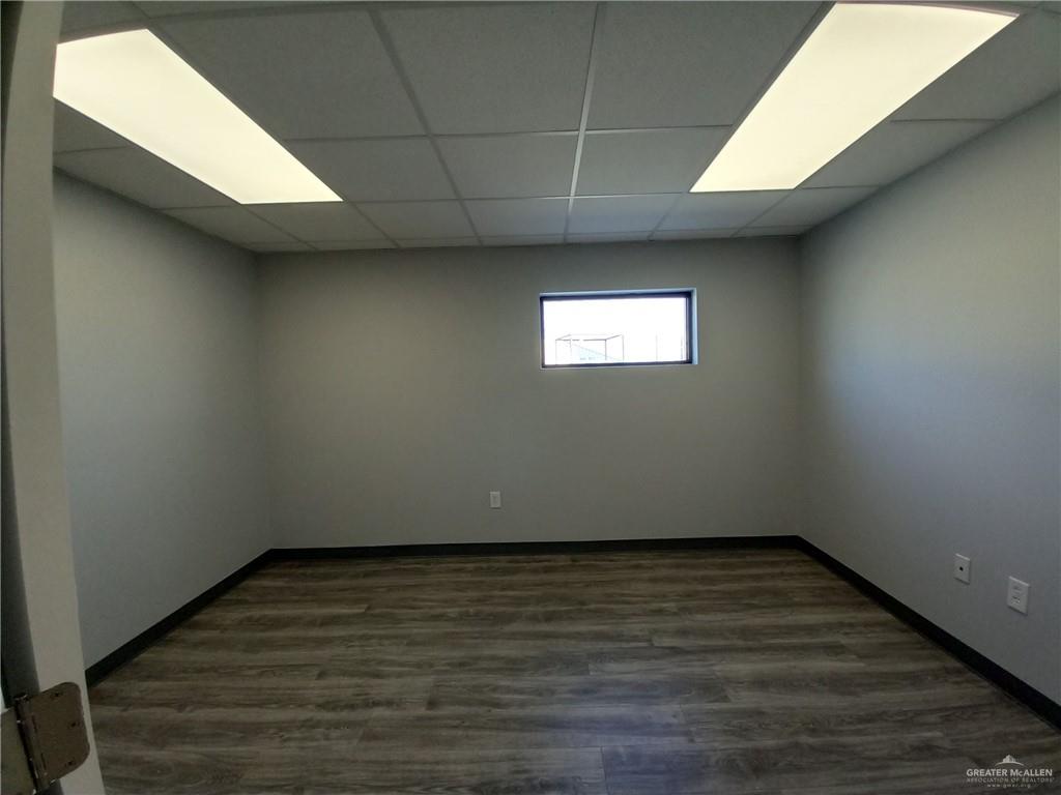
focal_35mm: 13
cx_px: 530
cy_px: 398
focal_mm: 1.13
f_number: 2.2
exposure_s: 1/120
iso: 100
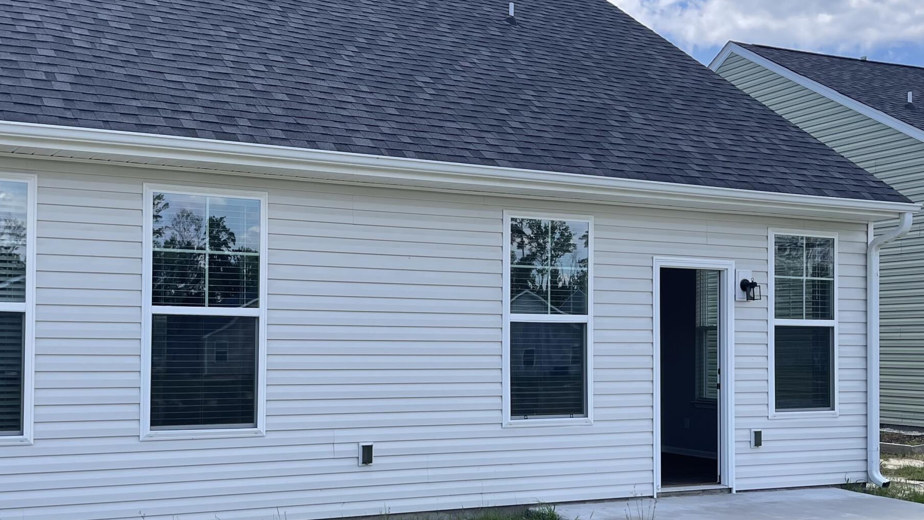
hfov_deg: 45.4
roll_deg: -1.4
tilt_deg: +0.7
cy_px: 324
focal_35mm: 45
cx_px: 423
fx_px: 1102
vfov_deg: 26.4
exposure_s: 1/1597
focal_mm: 5.1
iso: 32
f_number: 1.6
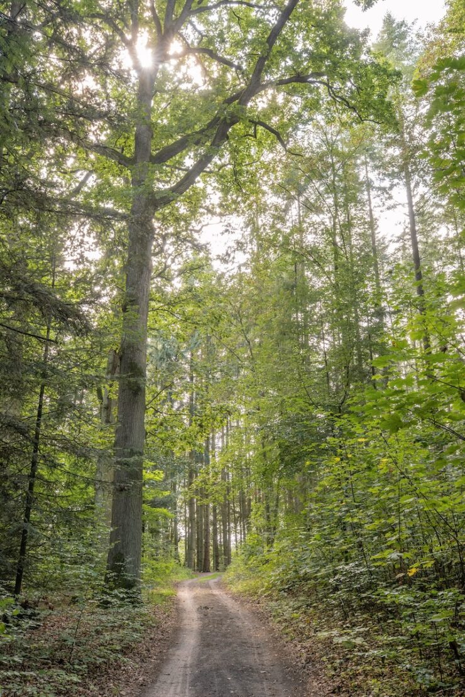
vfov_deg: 54.4
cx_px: 232
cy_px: 348
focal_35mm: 35
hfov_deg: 37.9
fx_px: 678
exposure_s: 1/40
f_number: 13
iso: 800
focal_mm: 35
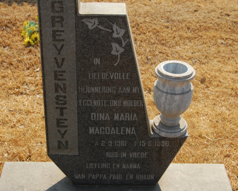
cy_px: 95
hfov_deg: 29.1
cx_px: 108
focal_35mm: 65
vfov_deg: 23.5
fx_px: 458
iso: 400
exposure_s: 1/800
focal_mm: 38
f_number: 7.1
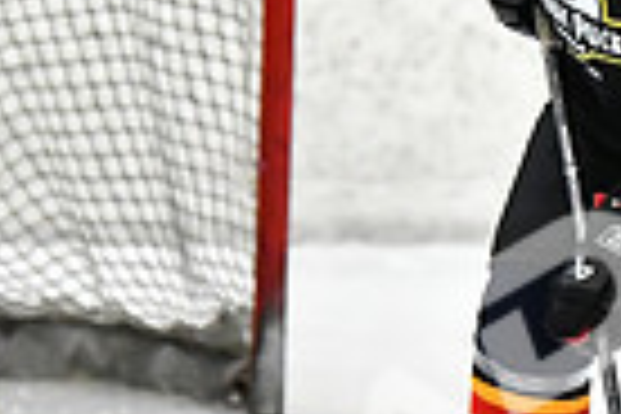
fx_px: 14109
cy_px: 187
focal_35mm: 818
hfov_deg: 2.5
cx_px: 747
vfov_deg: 1.7
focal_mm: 130
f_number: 2.8
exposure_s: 1/1250
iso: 5000
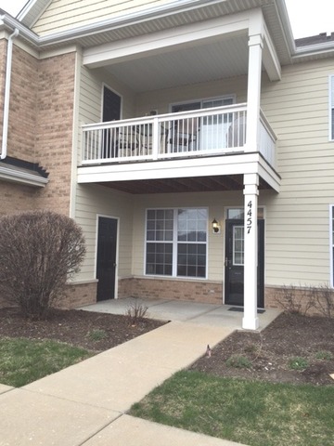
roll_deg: -0.8
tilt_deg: +3.7
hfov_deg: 48.2
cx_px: 167
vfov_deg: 61.7
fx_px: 373
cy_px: 223
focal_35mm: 29
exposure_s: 1/439
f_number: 2.2
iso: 32
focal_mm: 4.15
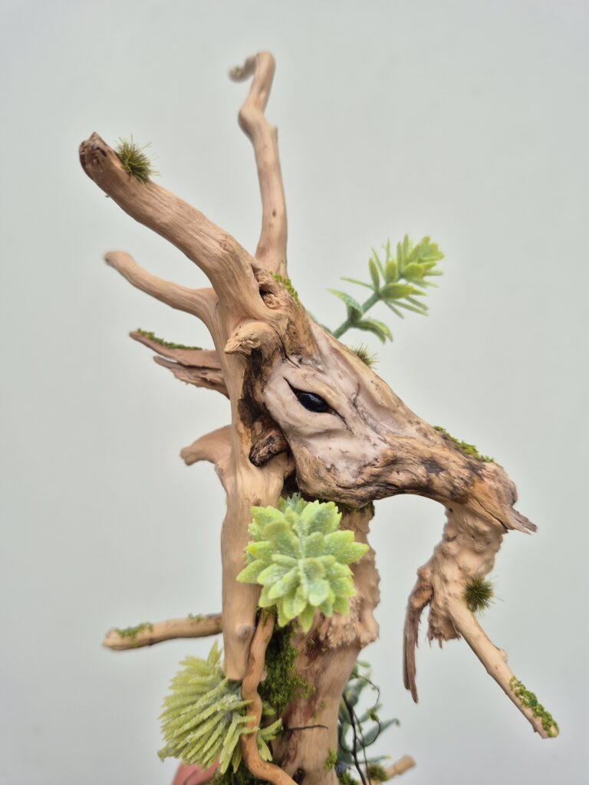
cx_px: 294
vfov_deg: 73.9
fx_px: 522
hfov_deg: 58.9
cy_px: 392
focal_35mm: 23
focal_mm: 5.4
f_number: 1.8
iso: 25
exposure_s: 1/268
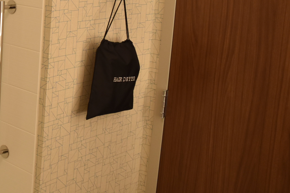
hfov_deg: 28.9
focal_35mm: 63
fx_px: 507
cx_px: -29
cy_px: 22
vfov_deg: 21.1
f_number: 5
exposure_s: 1/100
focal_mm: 18
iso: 800
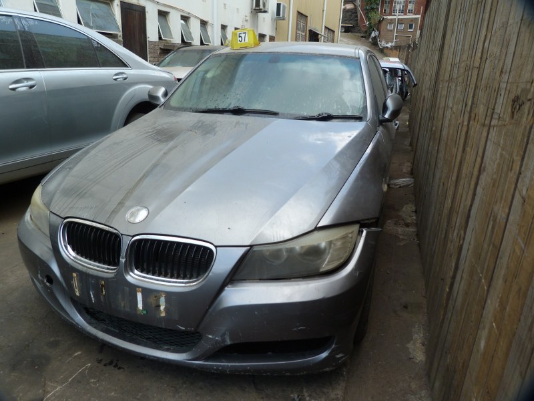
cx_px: 267
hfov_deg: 69.4
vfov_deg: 54.9
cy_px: 200
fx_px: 386
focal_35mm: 25
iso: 80
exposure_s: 1/125
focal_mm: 4.5
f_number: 3.2
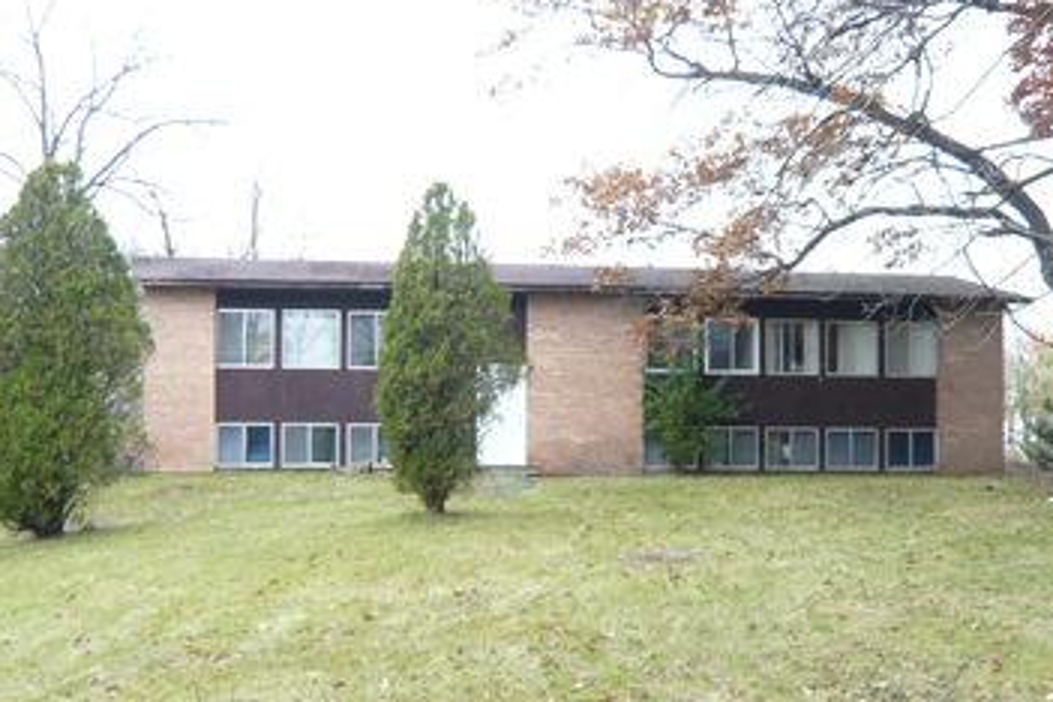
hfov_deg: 43.5
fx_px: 1316
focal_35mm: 45
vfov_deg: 29.8
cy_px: 432
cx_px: 594
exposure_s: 1/40
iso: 100
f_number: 2.8
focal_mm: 4.6
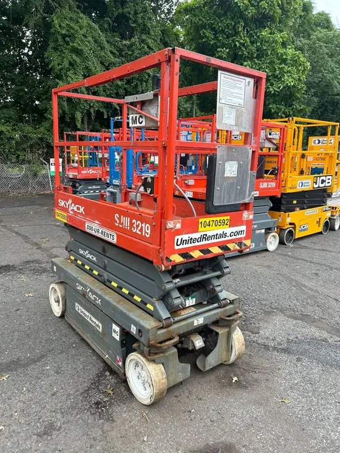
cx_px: 170
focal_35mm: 26
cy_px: 226
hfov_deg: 53.1
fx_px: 340
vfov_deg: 67.3
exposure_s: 1/221
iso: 40
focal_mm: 5.7
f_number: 1.5
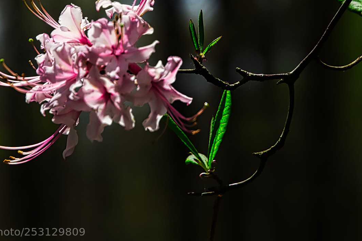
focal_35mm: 159
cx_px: 180
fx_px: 1599
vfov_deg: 8.6
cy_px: 76
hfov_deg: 12.9
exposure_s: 1/640
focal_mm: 70
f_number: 4.5
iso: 100
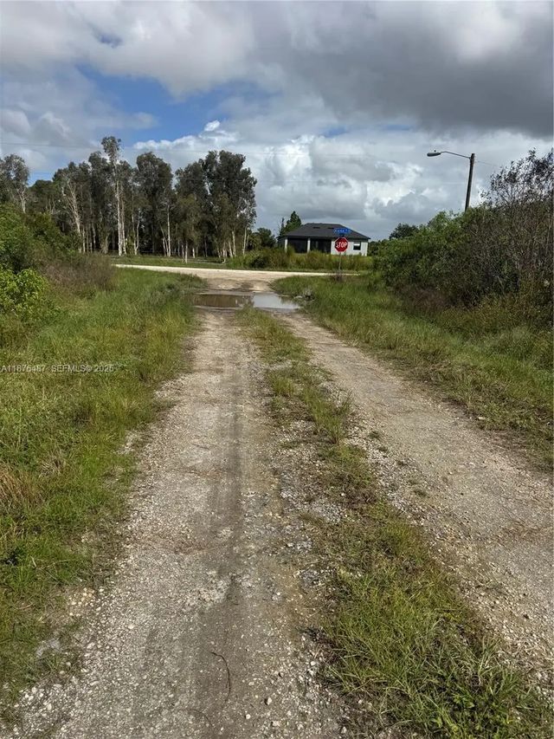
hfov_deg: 56.8
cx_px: 277
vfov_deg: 71.6
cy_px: 370
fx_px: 512
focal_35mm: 24
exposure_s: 1/7092
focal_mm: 6.76
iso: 80
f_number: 1.78
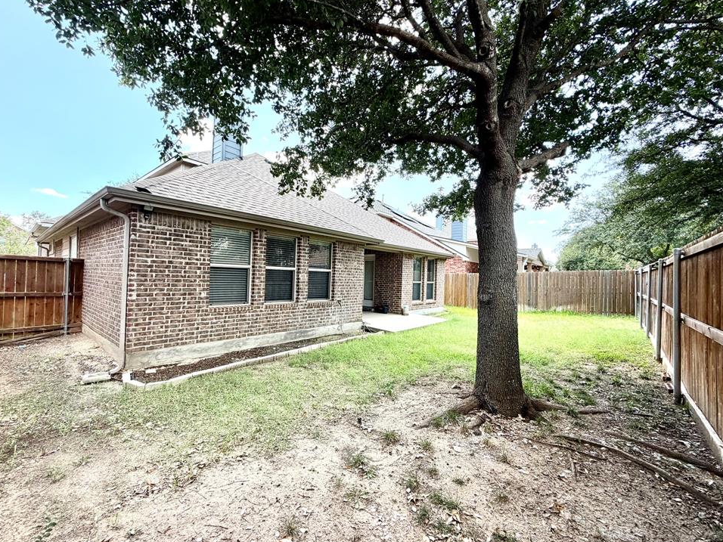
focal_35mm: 15
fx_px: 313
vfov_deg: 81.7
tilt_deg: +0.7
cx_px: 343
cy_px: 272
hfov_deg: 98.1
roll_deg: -0.7
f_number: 2.2
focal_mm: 2.22
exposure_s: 1/230
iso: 50
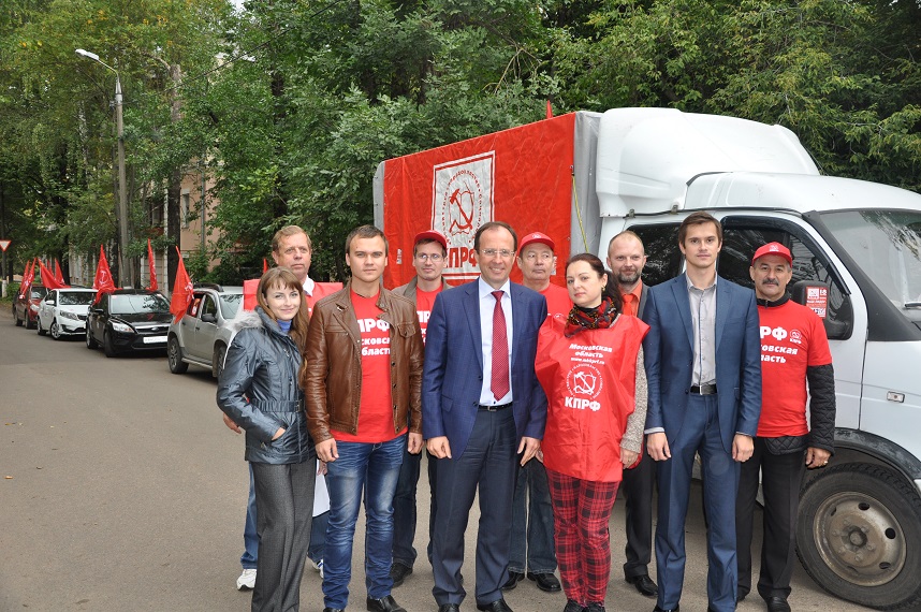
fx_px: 843
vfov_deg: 39.9
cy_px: 306
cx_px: 460
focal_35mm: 33
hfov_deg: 57.3
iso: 400
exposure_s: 1/160
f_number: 3.8
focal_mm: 22
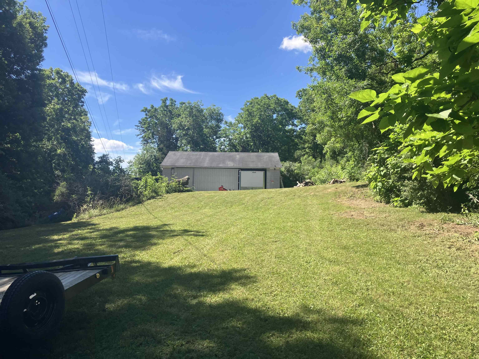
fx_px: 387
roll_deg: -2.1
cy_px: 180
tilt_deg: +3.8
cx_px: 240
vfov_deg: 49.7
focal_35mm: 28
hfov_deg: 63.4
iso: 32
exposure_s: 1/1130
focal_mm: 3.99
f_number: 1.8
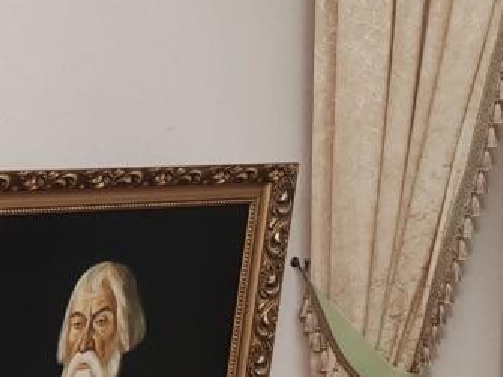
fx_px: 1641
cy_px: 243
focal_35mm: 113
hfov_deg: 16.3
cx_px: -195
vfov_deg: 13.1
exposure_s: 1/50
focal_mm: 6.12
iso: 2500
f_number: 1.9
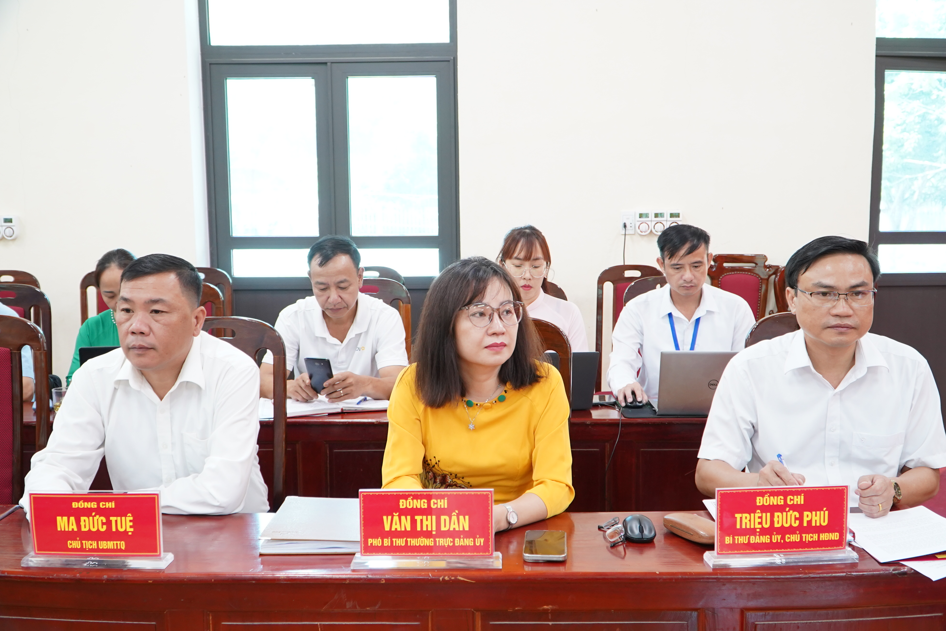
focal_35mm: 33
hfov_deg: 57.2
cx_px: 473
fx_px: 867
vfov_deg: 40.0
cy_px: 316
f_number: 4
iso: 1250
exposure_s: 1/40
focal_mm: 22
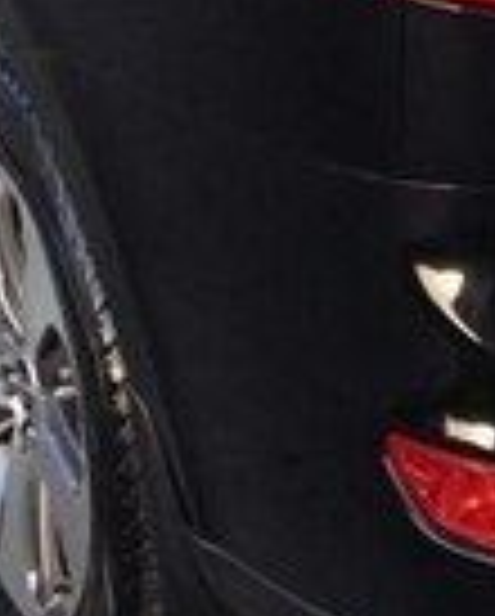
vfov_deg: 11.5
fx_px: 2997
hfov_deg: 9.3
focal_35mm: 164
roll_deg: -1.3
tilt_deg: -13.6
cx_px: 634
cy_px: -164
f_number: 2.4
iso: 50
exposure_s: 1/120
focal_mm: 4.28
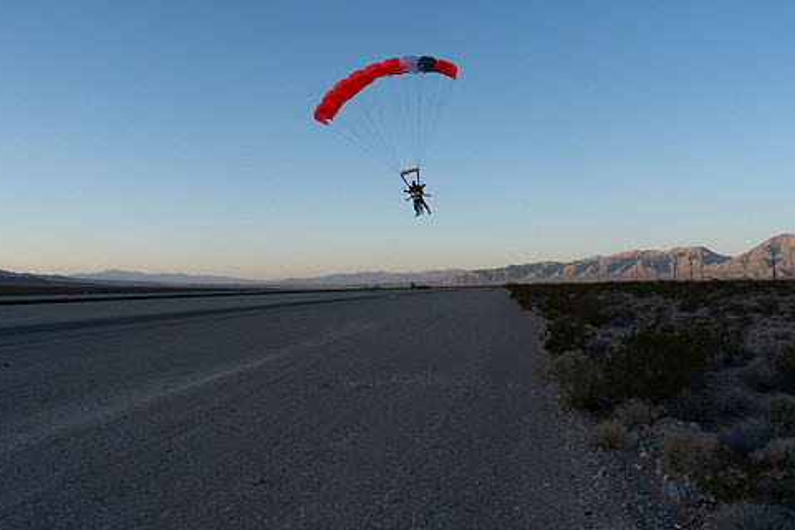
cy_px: 214
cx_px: 402
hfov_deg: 63.7
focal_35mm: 29
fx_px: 640
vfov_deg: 44.7
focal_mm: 24
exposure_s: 1/2000
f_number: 6.3
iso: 1250
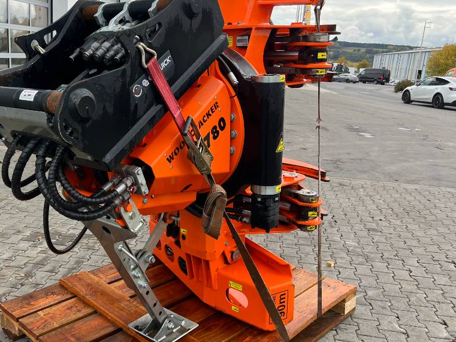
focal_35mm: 35
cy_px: 162
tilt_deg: -13.4
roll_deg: -2.7
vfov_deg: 40.7
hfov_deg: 51.8
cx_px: 161
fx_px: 461
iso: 50
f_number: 1.5
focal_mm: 5.7
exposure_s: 1/513
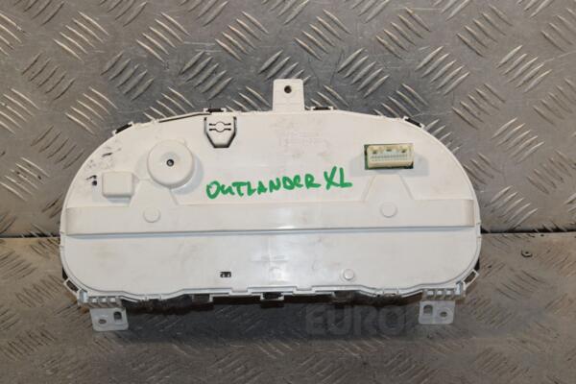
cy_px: 192
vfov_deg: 17.5
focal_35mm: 78
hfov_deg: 26.0
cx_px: 288
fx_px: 1248
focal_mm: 52
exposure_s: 1/200
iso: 800
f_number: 11
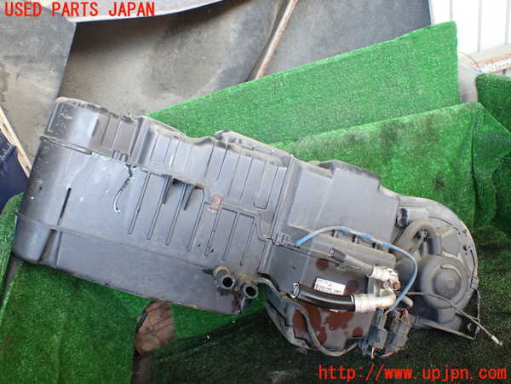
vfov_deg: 46.8
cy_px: 192
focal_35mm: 30
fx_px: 443
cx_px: 256
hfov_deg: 60.0
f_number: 2.3
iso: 400
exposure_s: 1/125
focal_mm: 5.4
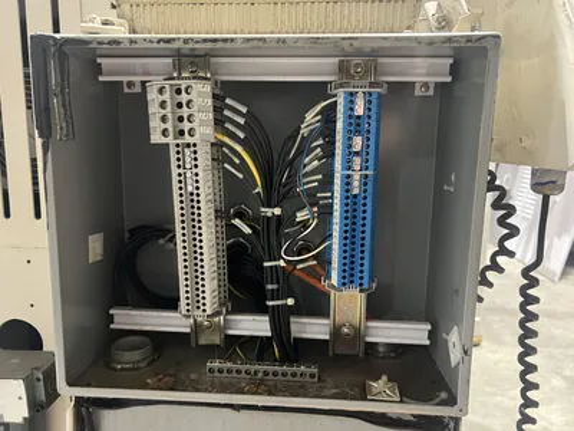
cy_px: 216
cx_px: 287
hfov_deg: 67.3
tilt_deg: -10.0
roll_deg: -0.9
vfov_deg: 53.1
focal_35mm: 26
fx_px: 431
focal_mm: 5.7
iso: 500
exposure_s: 1/40
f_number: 1.5
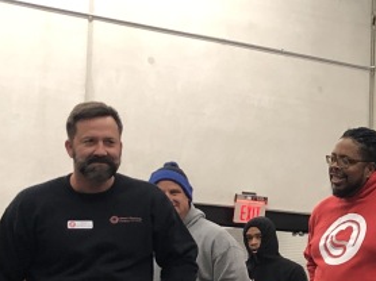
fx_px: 1313
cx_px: 614
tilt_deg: +2.0
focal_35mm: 121
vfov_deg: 12.1
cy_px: 251
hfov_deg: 14.8
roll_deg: -1.4
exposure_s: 1/60
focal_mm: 3.99
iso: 100
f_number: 1.8
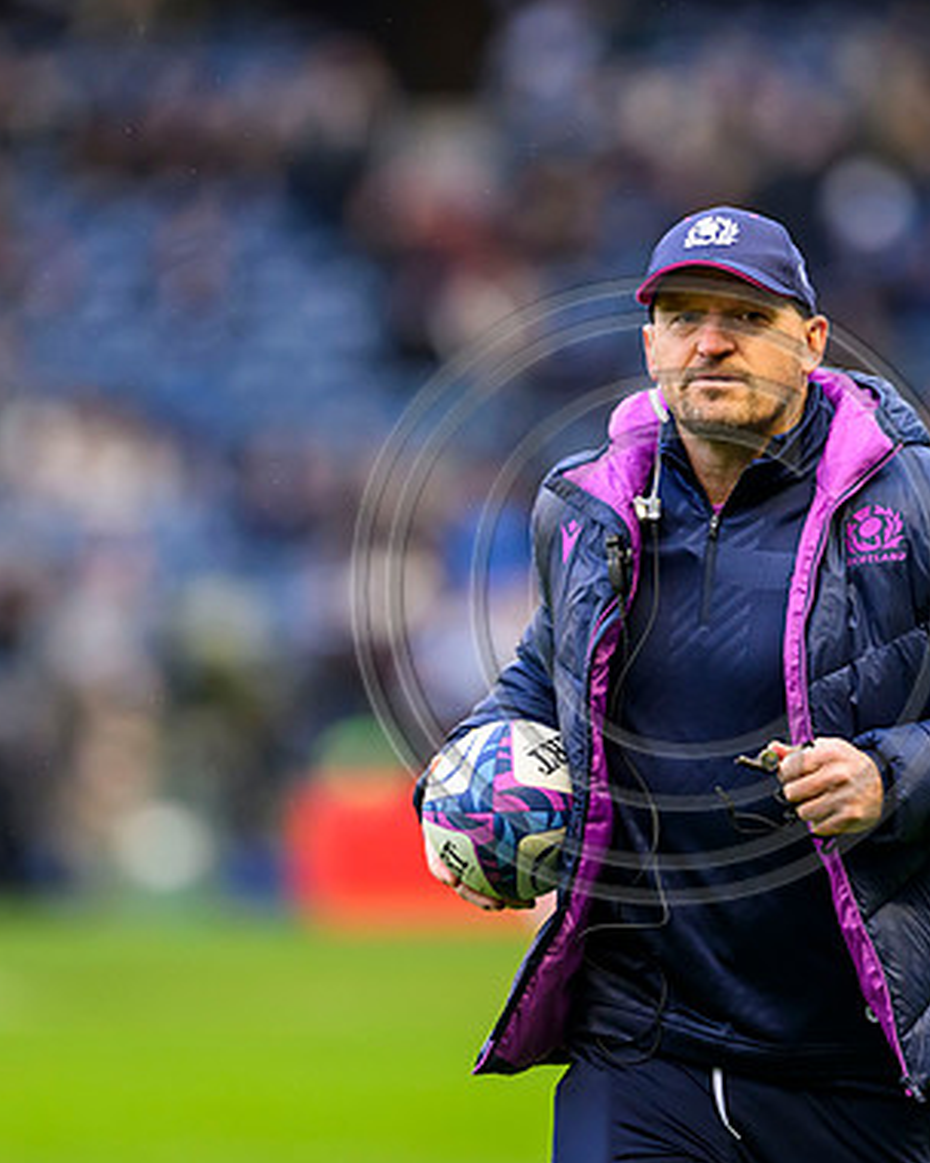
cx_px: 667
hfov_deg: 2.7
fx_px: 19714
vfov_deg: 3.4
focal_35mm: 573
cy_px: 586
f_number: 3.5
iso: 3200
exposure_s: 1/1600
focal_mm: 400
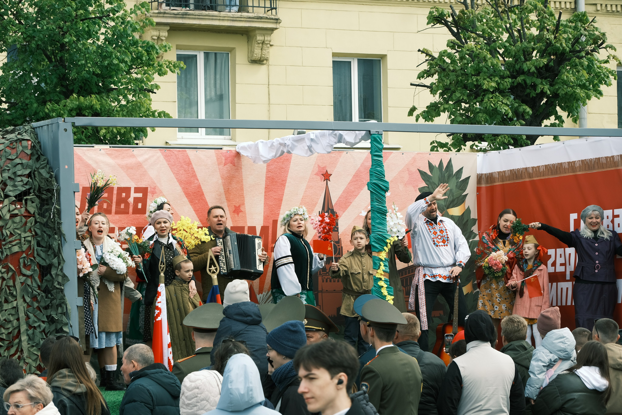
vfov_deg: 13.0
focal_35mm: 105
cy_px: 208
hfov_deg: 19.5
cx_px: 311
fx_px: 1814
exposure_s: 1/200
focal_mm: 70
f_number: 7.1
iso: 200
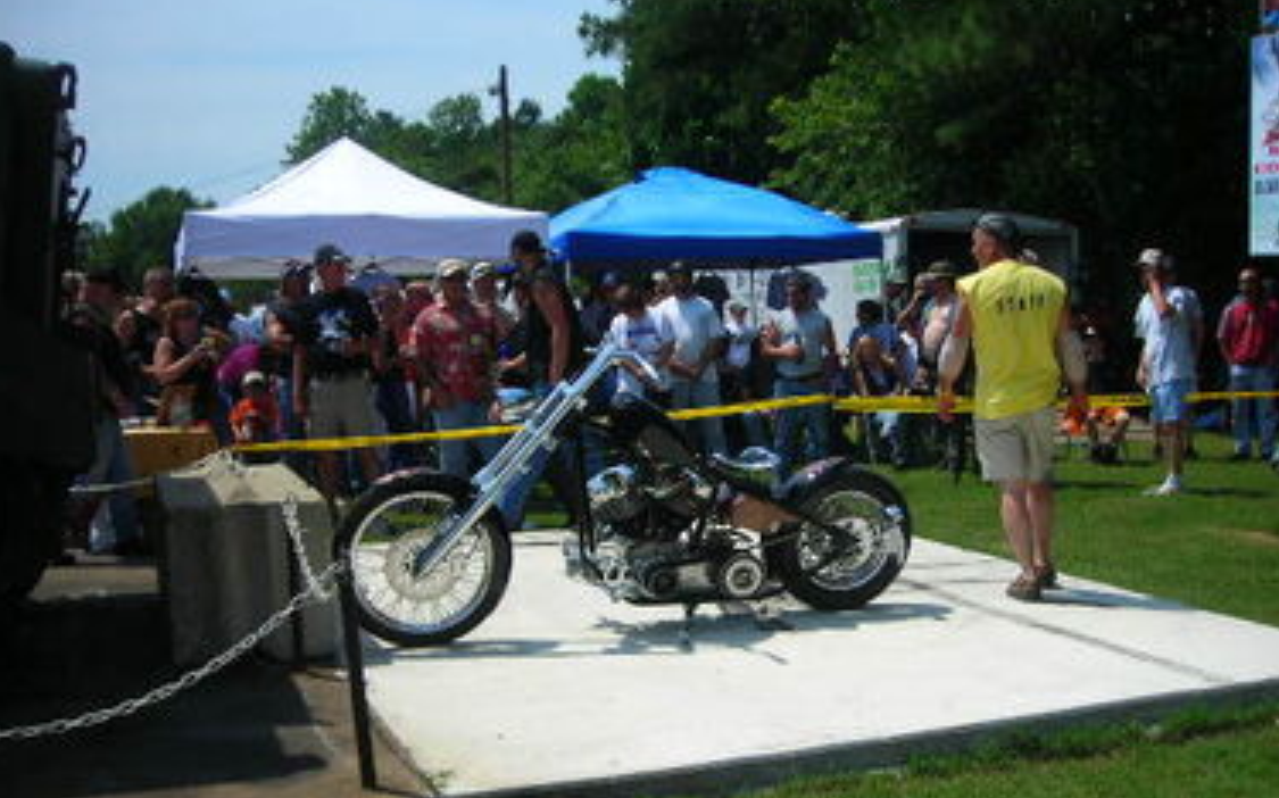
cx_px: 662
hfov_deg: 46.2
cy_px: 467
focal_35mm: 43
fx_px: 1498
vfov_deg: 29.8
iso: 50
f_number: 6.4
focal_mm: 6.3
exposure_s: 1/250
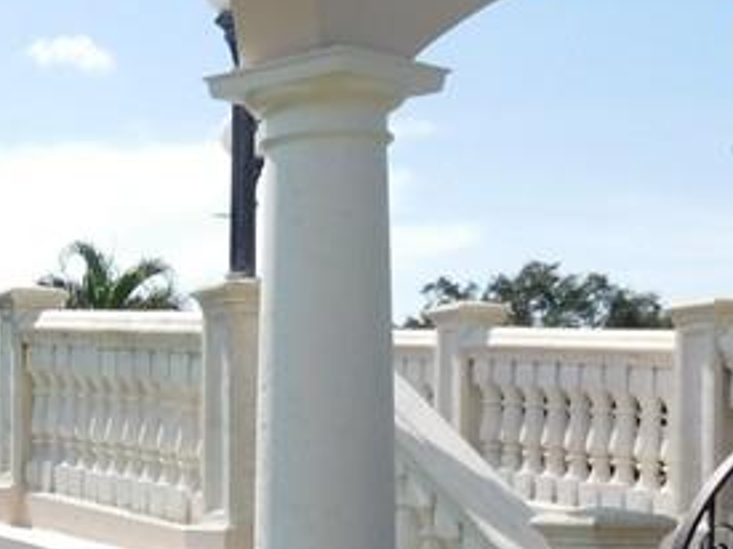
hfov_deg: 19.4
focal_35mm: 93
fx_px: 1968
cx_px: -224
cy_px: 568
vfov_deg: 15.5
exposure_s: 1/400
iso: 125
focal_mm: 4.5
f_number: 6.2
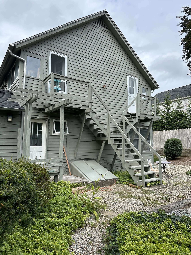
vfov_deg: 71.6
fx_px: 177
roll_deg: -0.7
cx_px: 96
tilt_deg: +7.0
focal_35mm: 24
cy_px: 128
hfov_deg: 56.8
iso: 80
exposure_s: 1/1845
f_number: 1.78
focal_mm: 6.86
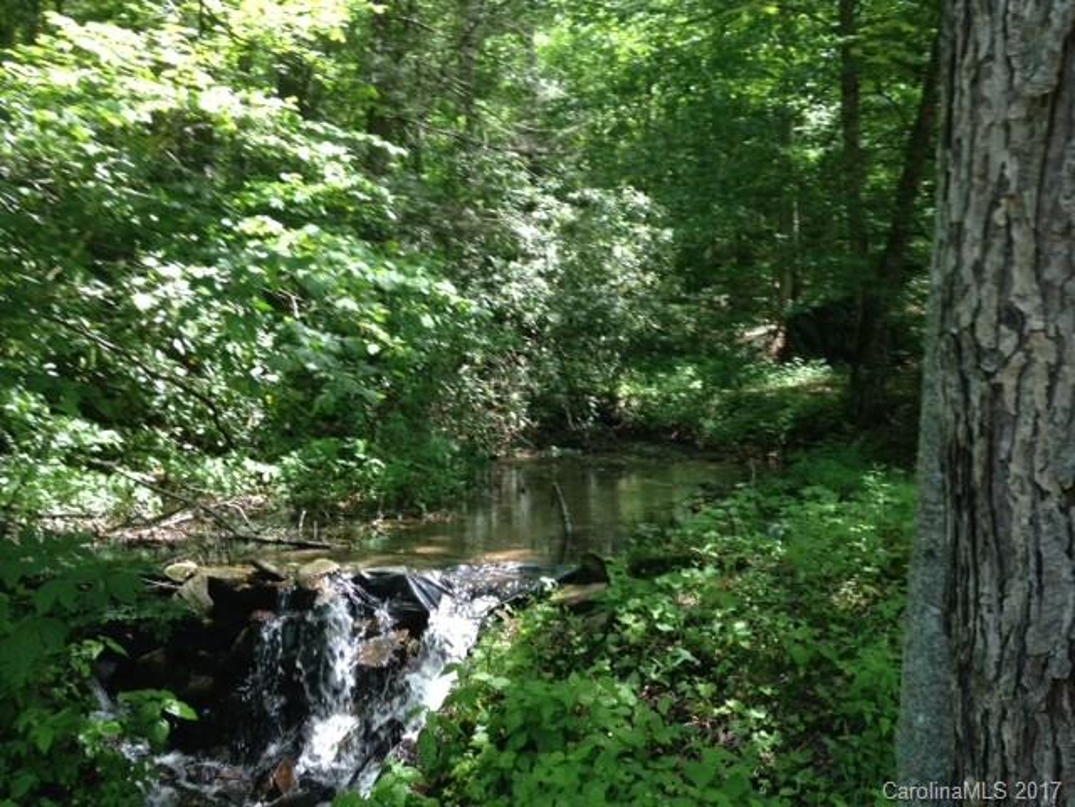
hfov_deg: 55.4
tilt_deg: -0.5
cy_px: 404
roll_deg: -0.7
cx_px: 538
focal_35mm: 33
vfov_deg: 42.9
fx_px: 1025
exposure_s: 1/120
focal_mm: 4.12
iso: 50
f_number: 2.4
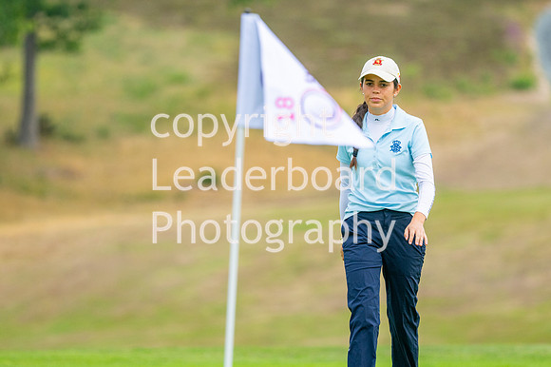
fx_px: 6883
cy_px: 184
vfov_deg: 3.1
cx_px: 276
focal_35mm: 450
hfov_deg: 4.6
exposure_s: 1/2000
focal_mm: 300
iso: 400
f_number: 4.5
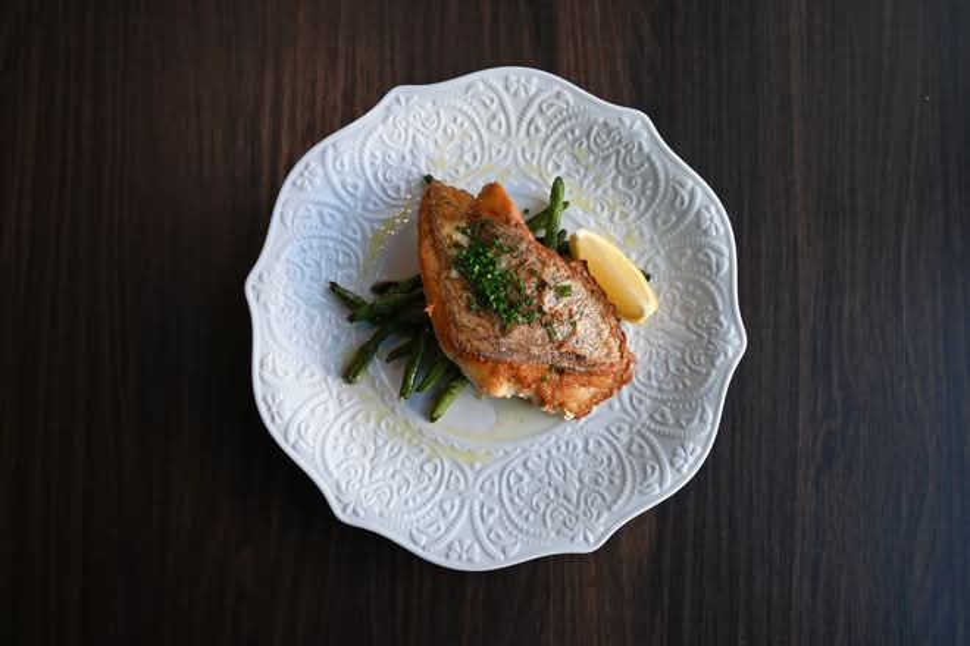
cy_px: 323
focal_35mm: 33
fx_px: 889
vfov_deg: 40.0
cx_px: 485
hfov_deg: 57.2
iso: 800
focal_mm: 22
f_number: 4
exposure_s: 1/125
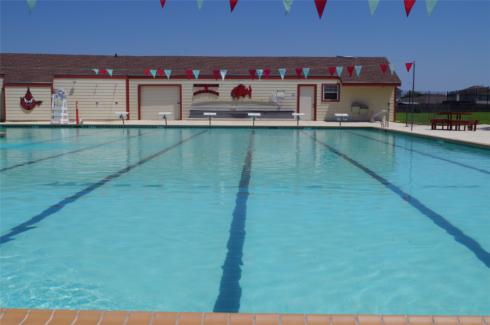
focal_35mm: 39
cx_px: 245
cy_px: 162
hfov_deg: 49.6
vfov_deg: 34.1
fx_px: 530
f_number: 14
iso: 100
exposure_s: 1/160
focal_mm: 26.25
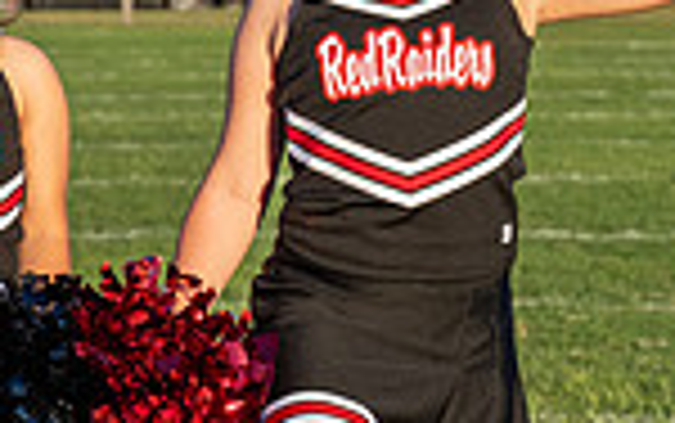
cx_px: -31
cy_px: 234
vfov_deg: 4.0
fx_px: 6130
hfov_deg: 6.3
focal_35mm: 333
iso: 125
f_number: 5
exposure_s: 1/640
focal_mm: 66.1
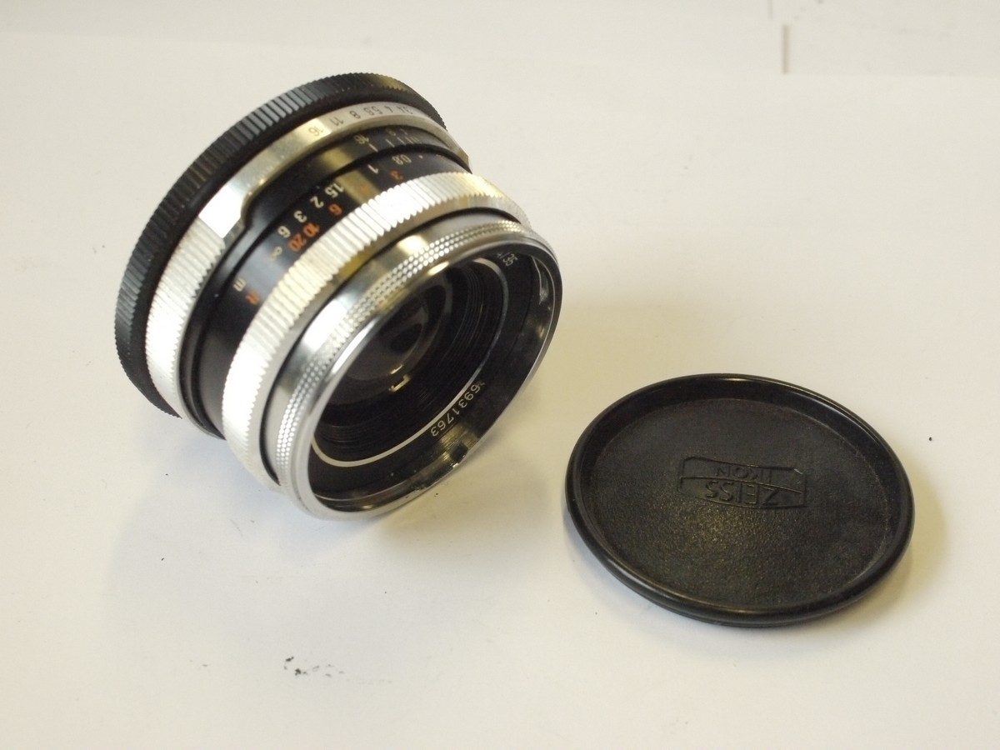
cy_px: 375
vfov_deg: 24.4
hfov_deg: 32.2
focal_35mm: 60
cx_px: 500
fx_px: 1733
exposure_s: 1/160
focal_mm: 30
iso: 1600
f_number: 8
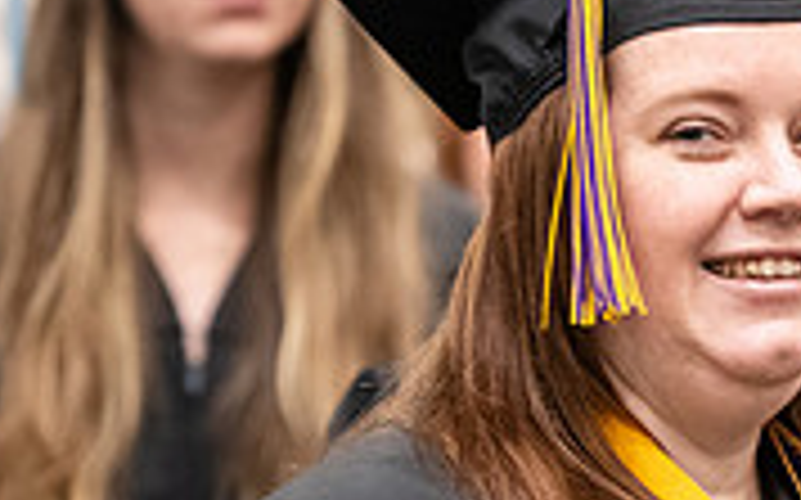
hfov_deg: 4.3
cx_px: 734
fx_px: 10537
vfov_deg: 2.7
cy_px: 475
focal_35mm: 483
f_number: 3.2
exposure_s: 1/200
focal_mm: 145
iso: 3200
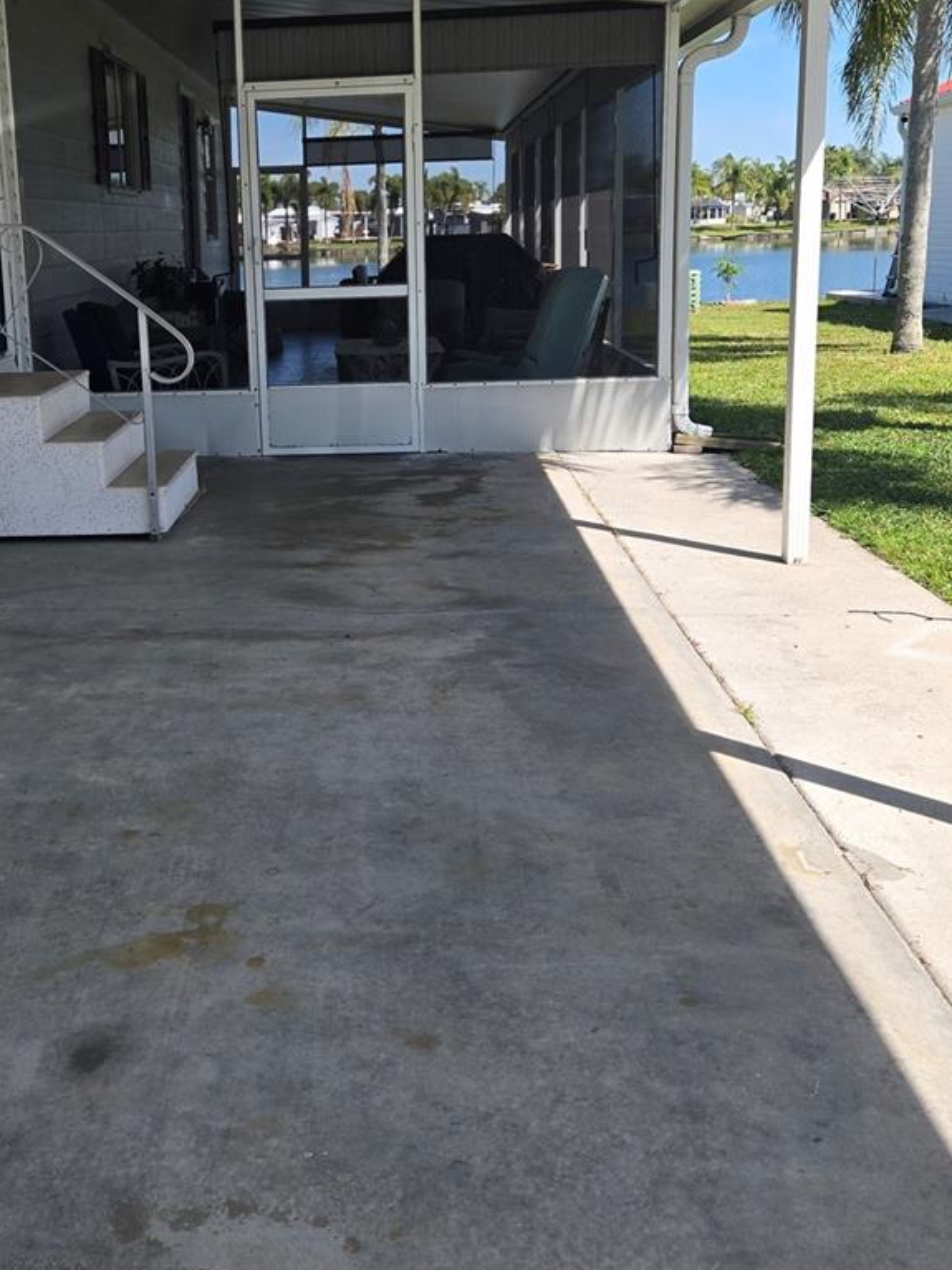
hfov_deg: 39.1
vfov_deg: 50.7
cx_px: 306
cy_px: 460
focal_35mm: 36
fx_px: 1320
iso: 25
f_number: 1.8
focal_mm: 5.4
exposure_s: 1/1117
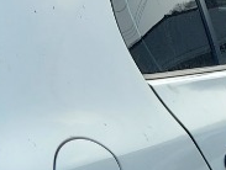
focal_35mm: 134
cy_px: 241
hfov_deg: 14.3
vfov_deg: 10.8
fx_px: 877
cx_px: -33
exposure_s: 1/440
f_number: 1.8
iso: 40
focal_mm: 4.6
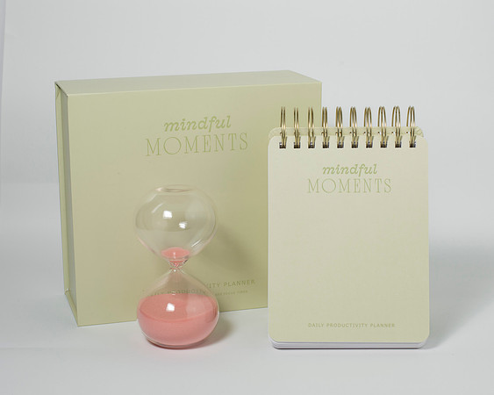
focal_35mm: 67
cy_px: 199
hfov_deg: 28.4
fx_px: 977
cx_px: 226
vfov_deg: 22.9
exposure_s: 1/200
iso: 200
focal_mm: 50
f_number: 9
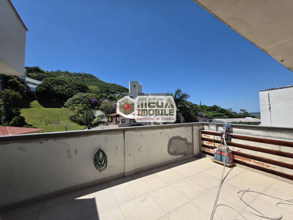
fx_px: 110
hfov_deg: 106.2
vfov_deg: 89.9
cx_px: 146
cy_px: 110
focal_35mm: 13
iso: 40
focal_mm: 2.2
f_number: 1.9
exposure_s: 1/3075
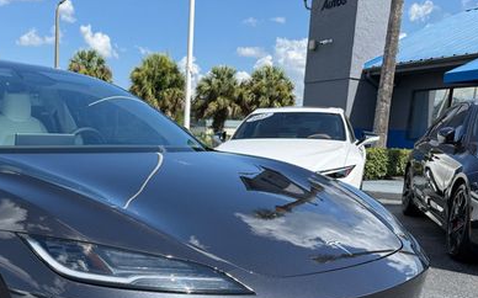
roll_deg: -0.9
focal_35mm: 42
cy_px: 273
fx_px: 547
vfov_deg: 29.2
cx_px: 118
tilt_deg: -15.5
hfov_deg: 45.5
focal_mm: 6.76
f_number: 1.78
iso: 100
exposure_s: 1/3584
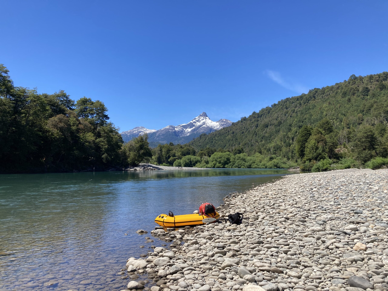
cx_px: 194
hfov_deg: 63.4
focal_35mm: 28
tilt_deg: +4.0
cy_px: 146
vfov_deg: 49.7
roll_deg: -0.9
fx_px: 314
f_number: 1.8
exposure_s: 1/1779
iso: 20
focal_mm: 3.99
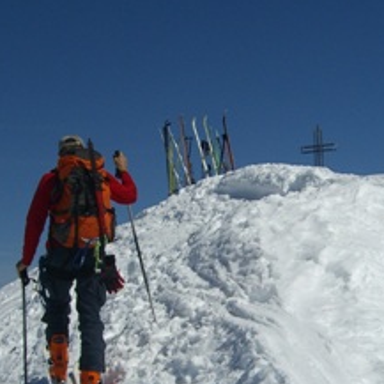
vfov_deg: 17.5
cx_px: 294
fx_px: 1242
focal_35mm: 99
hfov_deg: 17.5
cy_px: 276
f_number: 8
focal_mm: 7.9
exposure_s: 1/640
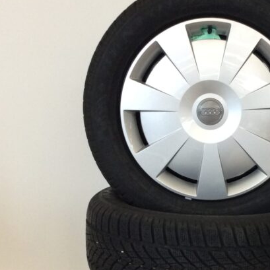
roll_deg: +0.1
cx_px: 218
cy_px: 194
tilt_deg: -11.8
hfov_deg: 23.9
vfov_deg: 24.1
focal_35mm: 71
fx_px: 627
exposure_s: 1/25
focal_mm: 3.3
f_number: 2.4
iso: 100
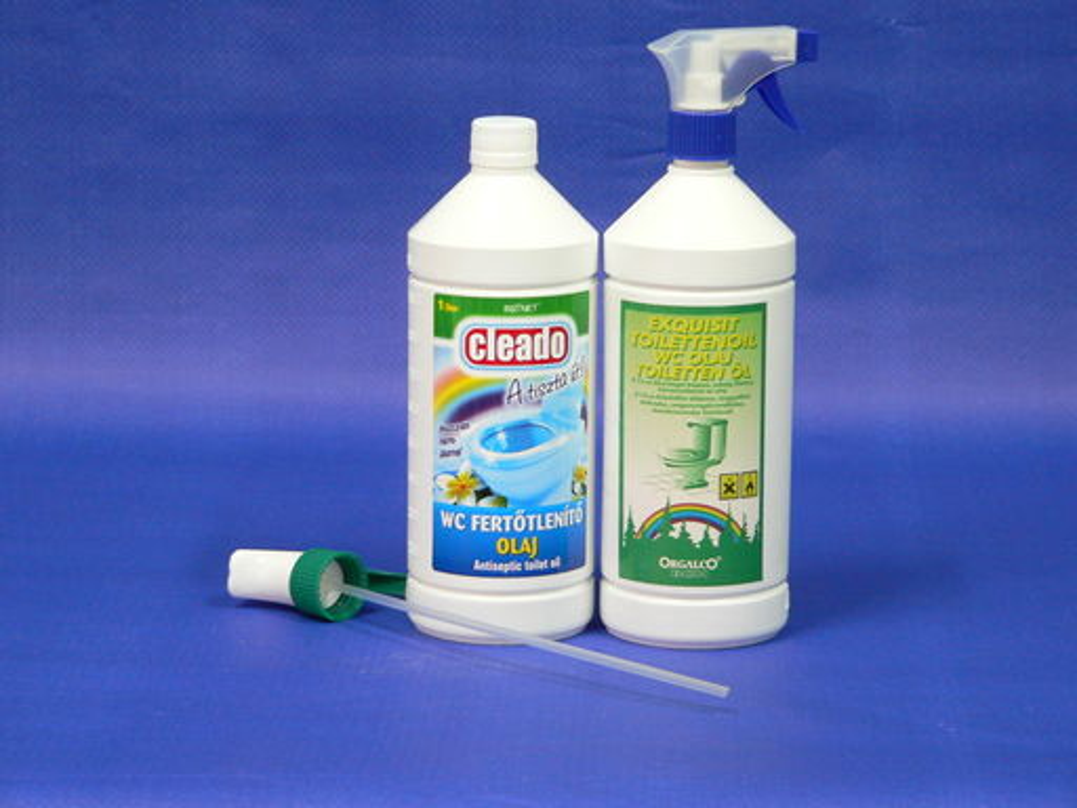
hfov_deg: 14.8
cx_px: 538
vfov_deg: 11.1
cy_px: 404
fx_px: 4138
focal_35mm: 133
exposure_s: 1/13
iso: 200
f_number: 2.8
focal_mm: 22.1
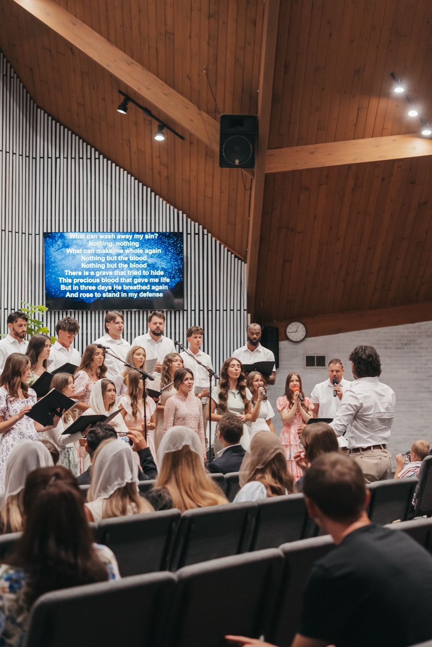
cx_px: 216
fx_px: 899
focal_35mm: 50
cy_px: 324
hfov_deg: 27.0
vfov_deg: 39.6
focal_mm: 50
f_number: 2.8
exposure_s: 1/60
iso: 800
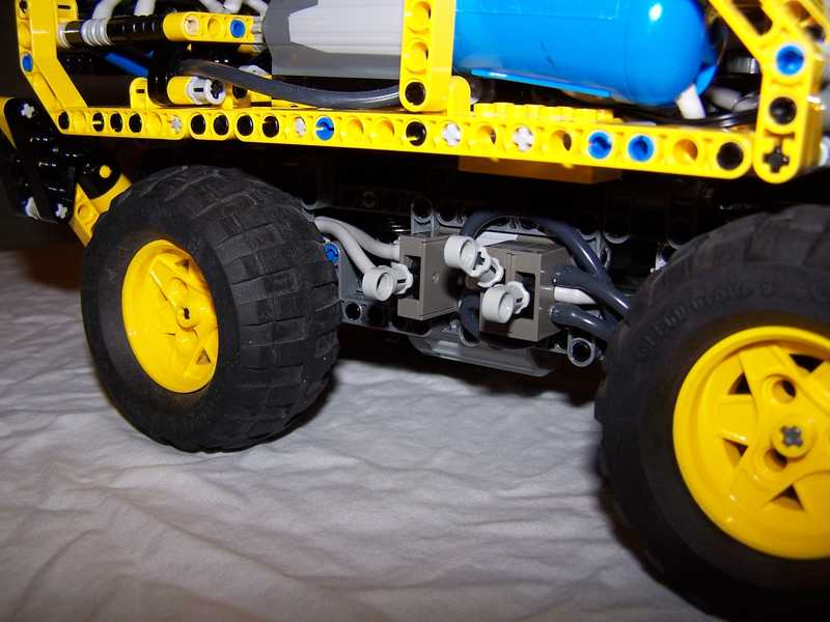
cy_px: 311
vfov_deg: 37.7
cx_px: 415
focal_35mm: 38
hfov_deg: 49.0
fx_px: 911
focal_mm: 6.3
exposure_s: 1/60
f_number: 2.8
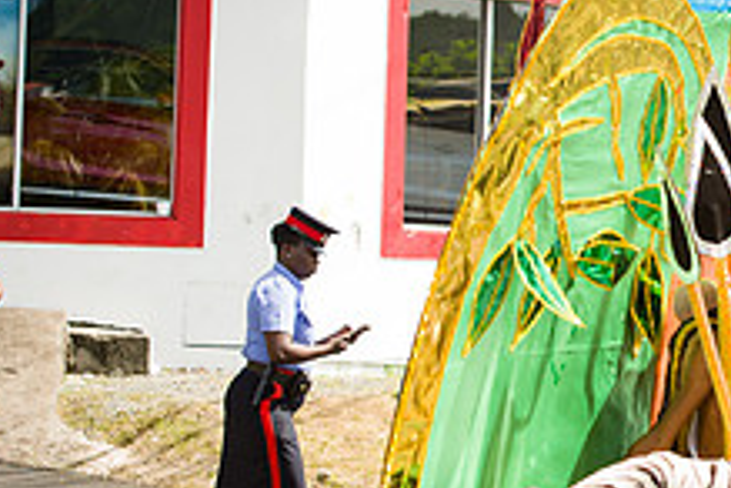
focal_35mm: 185
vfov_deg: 7.4
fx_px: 3756
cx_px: 814
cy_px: 338
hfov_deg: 11.0
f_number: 6.3
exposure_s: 1/160
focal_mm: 70
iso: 100
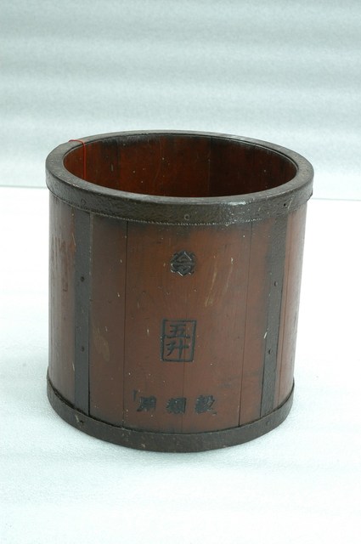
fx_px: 1086
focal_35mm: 72
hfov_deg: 18.9
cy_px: 272
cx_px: 180
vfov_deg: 28.1
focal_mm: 48
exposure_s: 1/5
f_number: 8
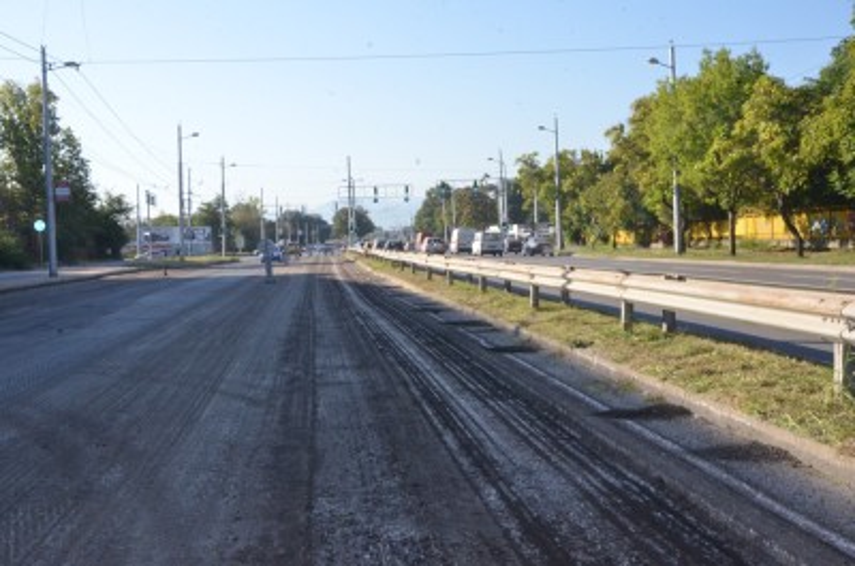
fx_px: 853
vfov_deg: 36.7
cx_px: 428
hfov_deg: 53.2
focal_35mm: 36
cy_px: 283
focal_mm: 24
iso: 1600
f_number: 25
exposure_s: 1/250
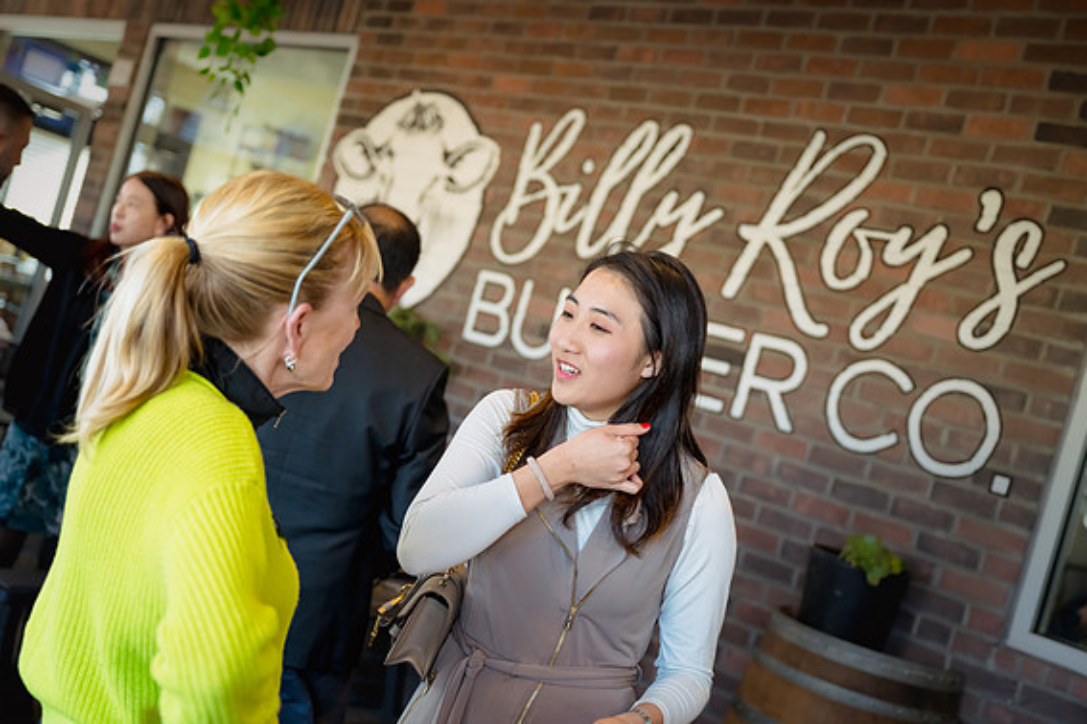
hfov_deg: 45.4
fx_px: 1298
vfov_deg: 31.2
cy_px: 361
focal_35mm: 43
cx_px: 541
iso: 800
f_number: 2.8
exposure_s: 1/400
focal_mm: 42
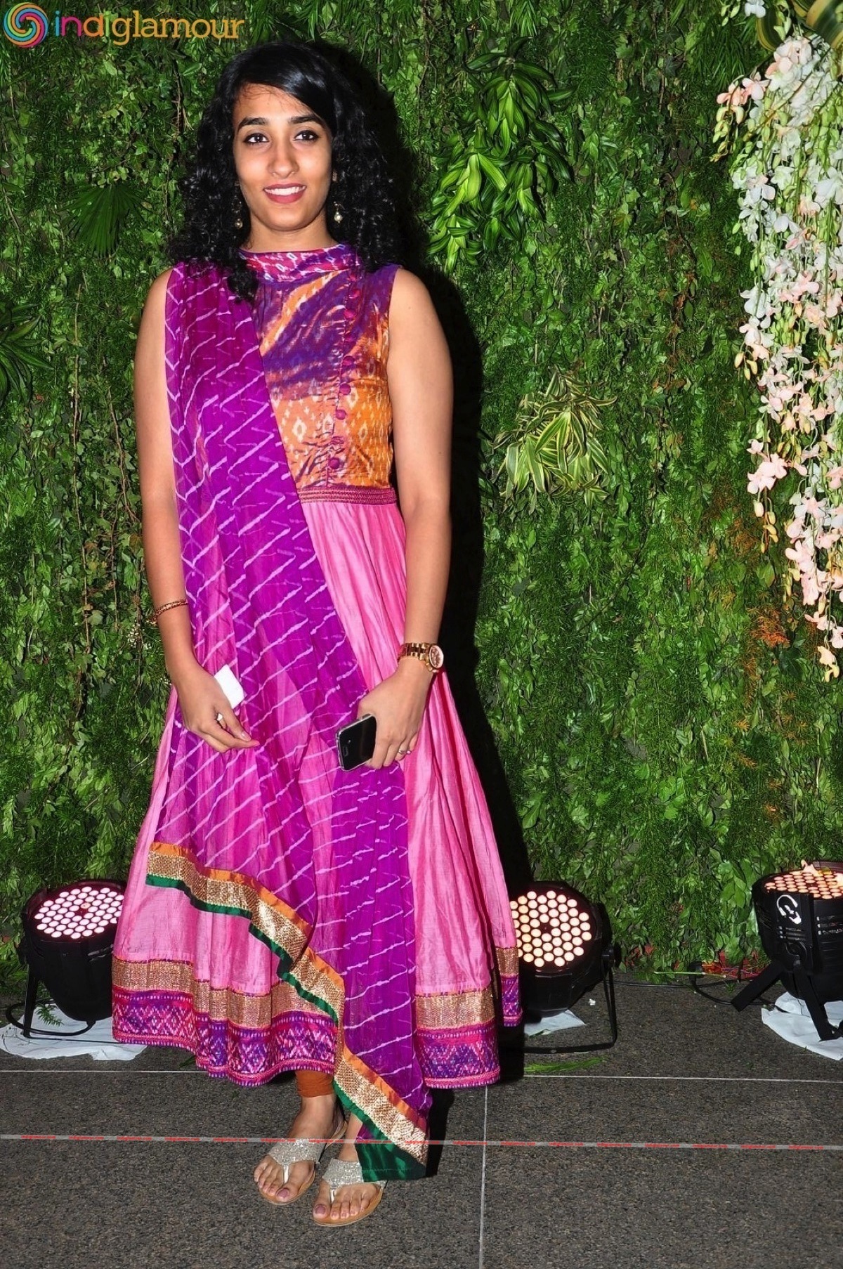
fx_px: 1479
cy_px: 634
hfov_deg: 31.8
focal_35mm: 42
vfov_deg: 46.4
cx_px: 422
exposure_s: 1/125
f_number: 6.3
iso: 200
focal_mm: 28
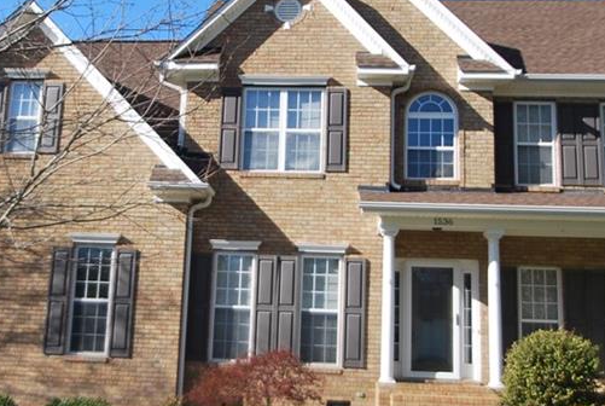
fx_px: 775
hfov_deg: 42.4
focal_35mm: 46
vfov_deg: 29.3
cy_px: 212
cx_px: 237
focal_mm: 15
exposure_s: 1/1000
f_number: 4
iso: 140
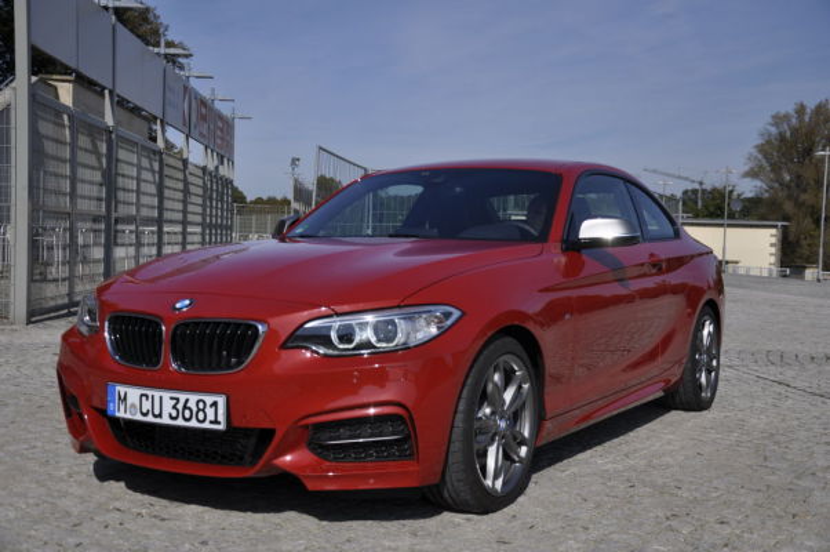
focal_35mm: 45
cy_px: 276
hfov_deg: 43.6
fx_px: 1036
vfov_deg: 29.8
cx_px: 415
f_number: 4.2
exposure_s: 1/4000
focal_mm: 30
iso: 200
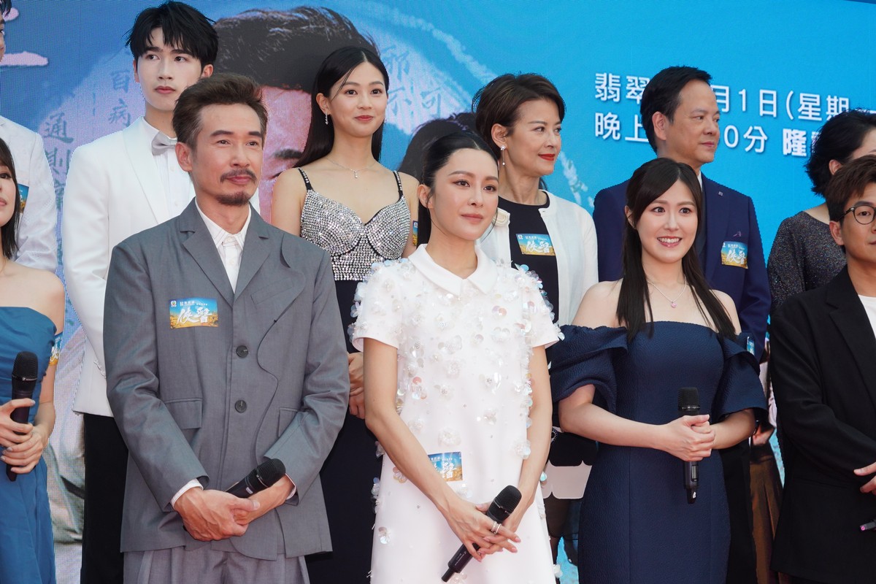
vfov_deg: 15.4
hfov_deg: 22.9
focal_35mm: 89
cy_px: 292
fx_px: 2165
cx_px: 438
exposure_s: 1/250
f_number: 8
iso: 1600
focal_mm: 89
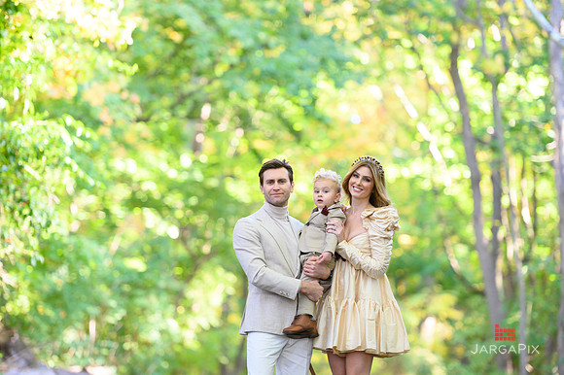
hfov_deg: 12.5
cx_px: 282
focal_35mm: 165
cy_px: 188
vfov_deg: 8.3
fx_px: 2583
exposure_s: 1/200
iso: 1600
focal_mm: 165
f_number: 3.2
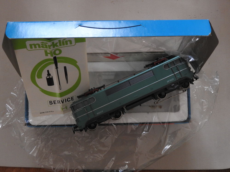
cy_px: 86
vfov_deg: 36.0
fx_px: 266
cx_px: 115
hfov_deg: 46.8
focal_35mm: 40
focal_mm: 7.2
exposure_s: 1/20
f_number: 3.8
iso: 400
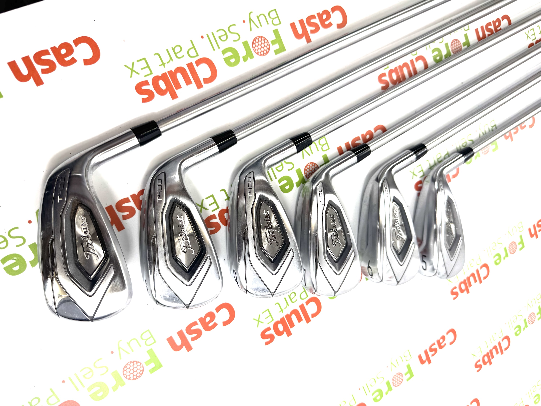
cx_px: 270
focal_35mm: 24
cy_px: 203
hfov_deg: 71.6
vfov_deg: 56.8
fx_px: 375
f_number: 1.78
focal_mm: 6.76
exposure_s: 1/204
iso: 64
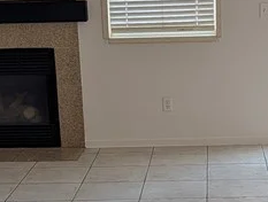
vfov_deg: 14.0
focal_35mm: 105
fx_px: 815
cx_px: 192
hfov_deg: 18.6
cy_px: 194
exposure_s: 1/602
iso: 36
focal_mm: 6.9
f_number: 1.68
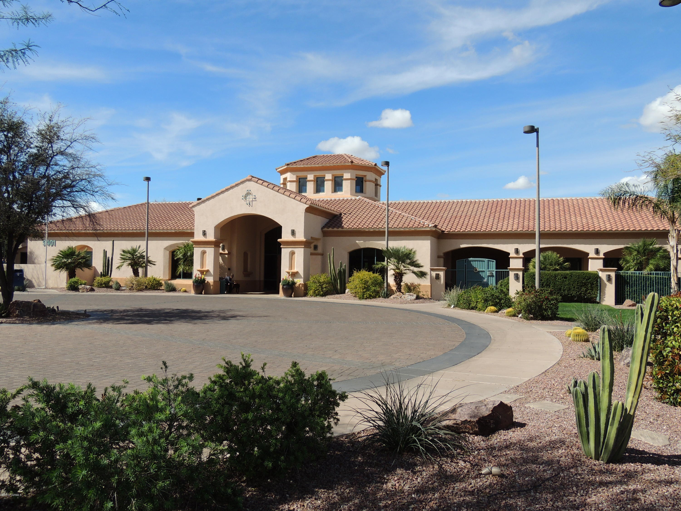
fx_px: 590
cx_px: 340
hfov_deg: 60.0
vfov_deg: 46.8
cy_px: 256
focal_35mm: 30
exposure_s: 1/1600
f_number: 3.1
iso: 100
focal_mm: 5.3
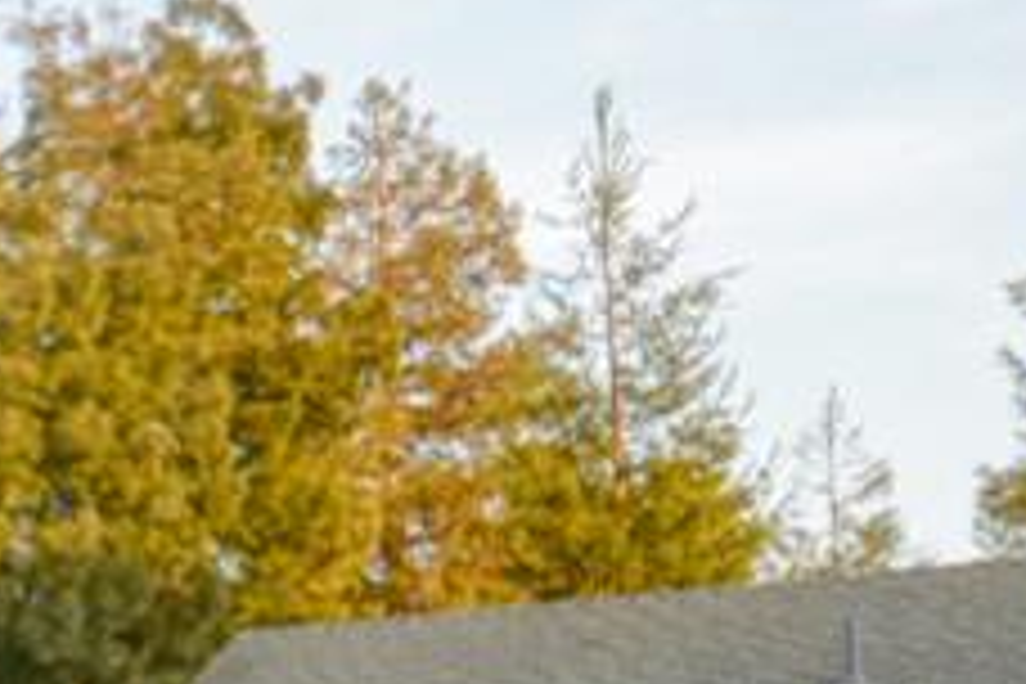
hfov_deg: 16.3
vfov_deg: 14.2
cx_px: -1089
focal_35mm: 92
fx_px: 2622
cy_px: 909
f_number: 10
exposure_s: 1/25
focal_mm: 14
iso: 400
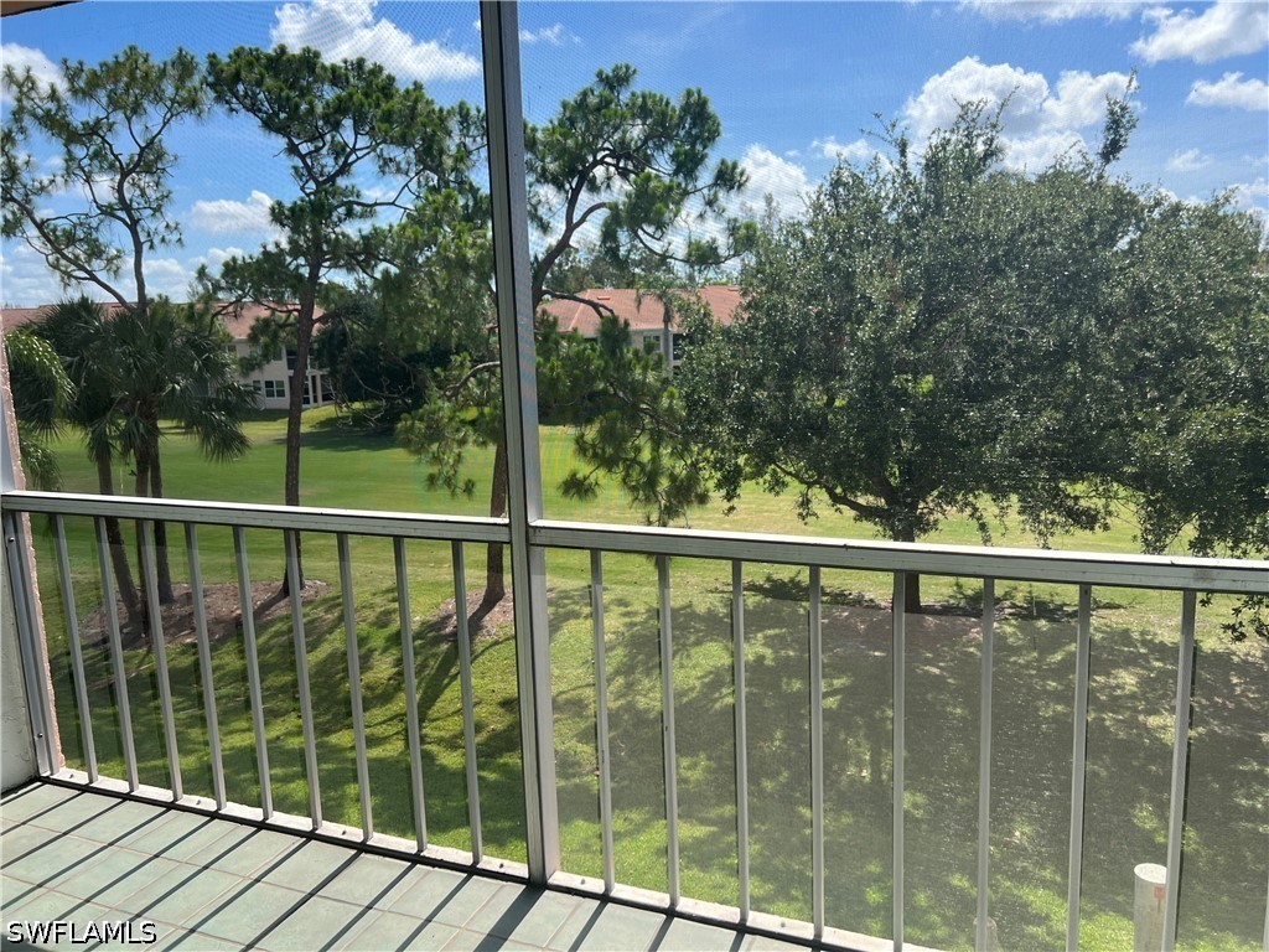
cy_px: 476
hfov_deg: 67.3
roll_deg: +1.7
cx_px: 634
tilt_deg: -10.0
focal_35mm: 26
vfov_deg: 53.1
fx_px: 953
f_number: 1.5
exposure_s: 1/2045
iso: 50
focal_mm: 5.7
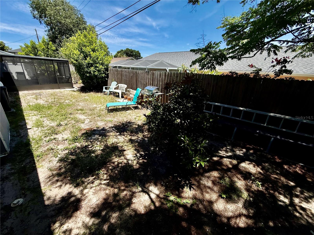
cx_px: 157
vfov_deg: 85.7
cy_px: 118
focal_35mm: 14
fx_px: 127
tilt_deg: -20.6
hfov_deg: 102.1
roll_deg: -3.4
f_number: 2.2
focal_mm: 2.22
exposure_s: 1/2611
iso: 50
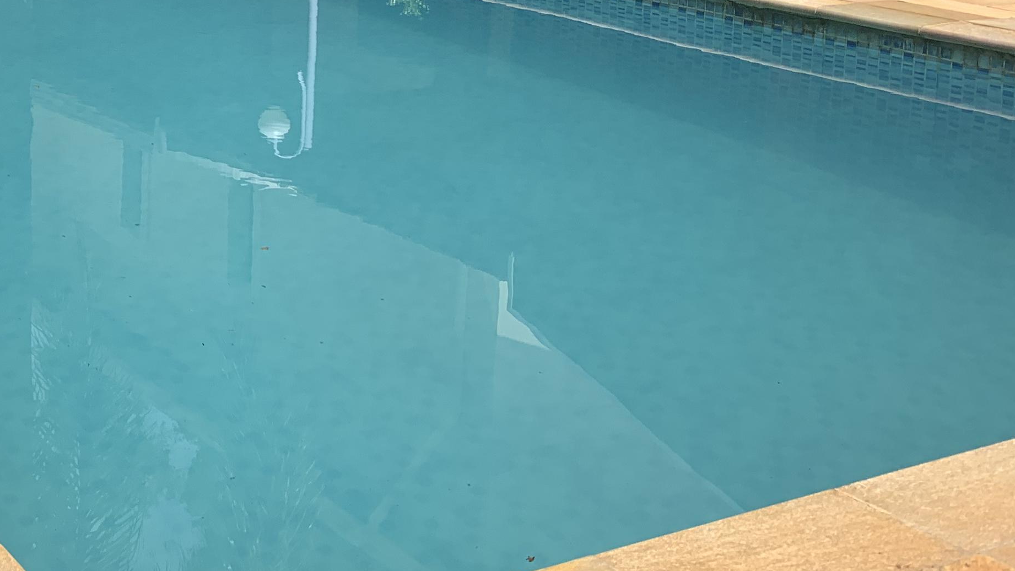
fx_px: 1669
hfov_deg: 32.1
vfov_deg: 19.0
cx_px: 86
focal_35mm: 62
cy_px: 43
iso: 25
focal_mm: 4.25
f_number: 1.8
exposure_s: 1/2421
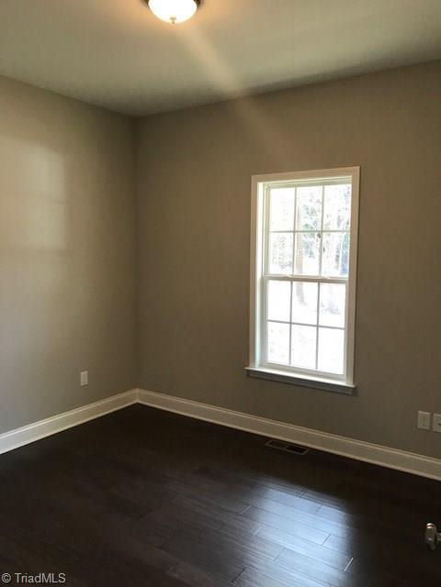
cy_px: 294
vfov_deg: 63.4
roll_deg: -1.4
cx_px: 220
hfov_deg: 49.7
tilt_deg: -5.8
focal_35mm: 28
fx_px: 476
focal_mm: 3.99
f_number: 1.8
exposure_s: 1/30
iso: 32
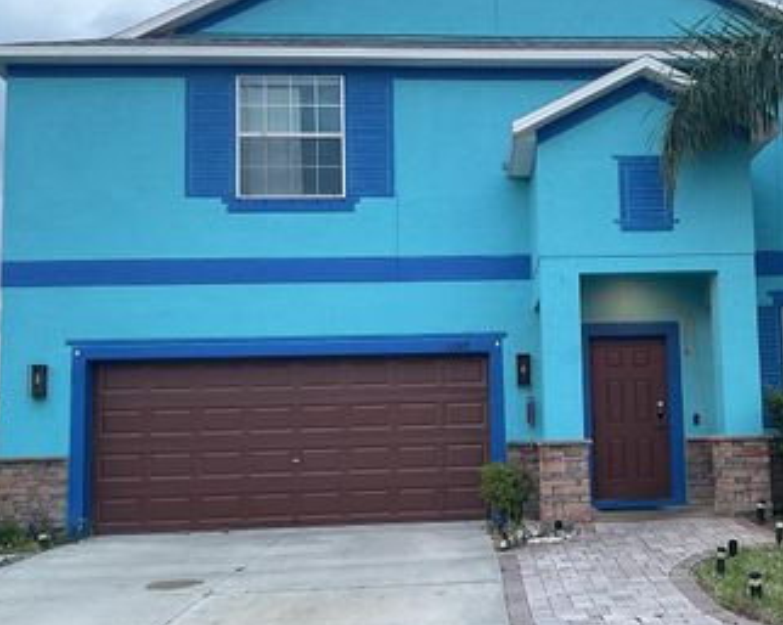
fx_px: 1019
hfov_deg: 41.1
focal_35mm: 44
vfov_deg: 34.1
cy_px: 334
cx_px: 564
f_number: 1.8
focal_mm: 3
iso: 50
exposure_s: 1/60
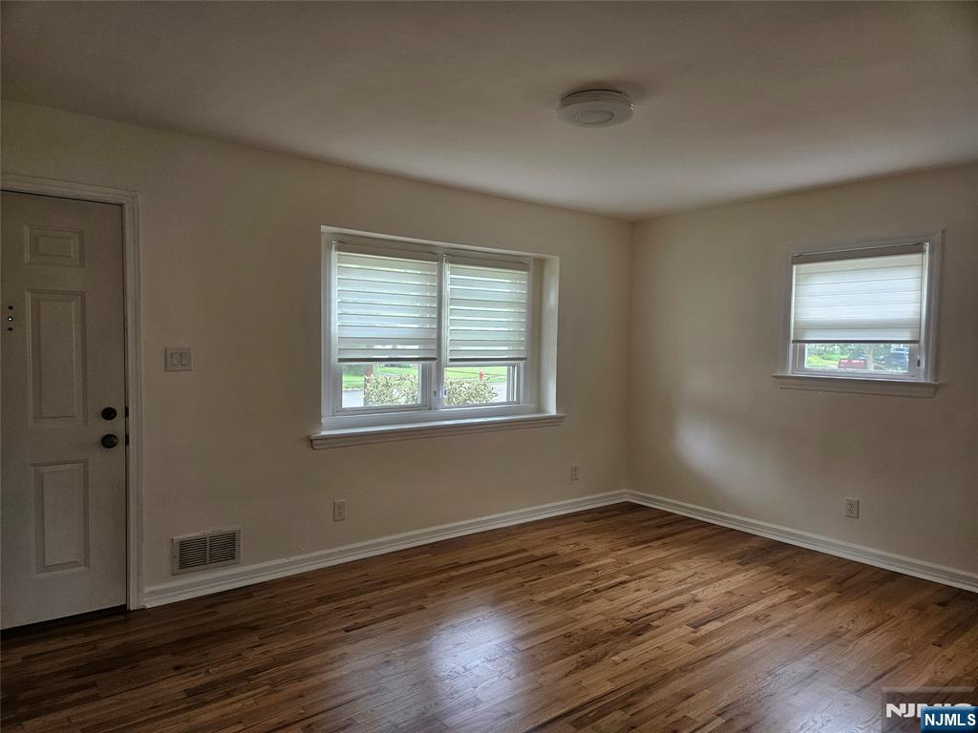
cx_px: 489
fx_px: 650
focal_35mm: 23
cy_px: 366
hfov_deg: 73.9
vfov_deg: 58.9
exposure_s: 1/180
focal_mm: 5.4
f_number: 1.8
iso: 160
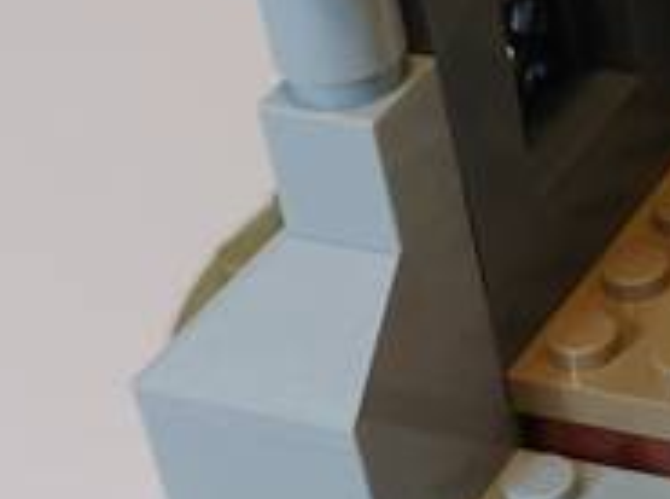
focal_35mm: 117
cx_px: 1076
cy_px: 201
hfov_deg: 15.3
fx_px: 2260
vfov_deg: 12.6
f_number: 1.8
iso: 160
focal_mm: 5.23
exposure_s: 1/50
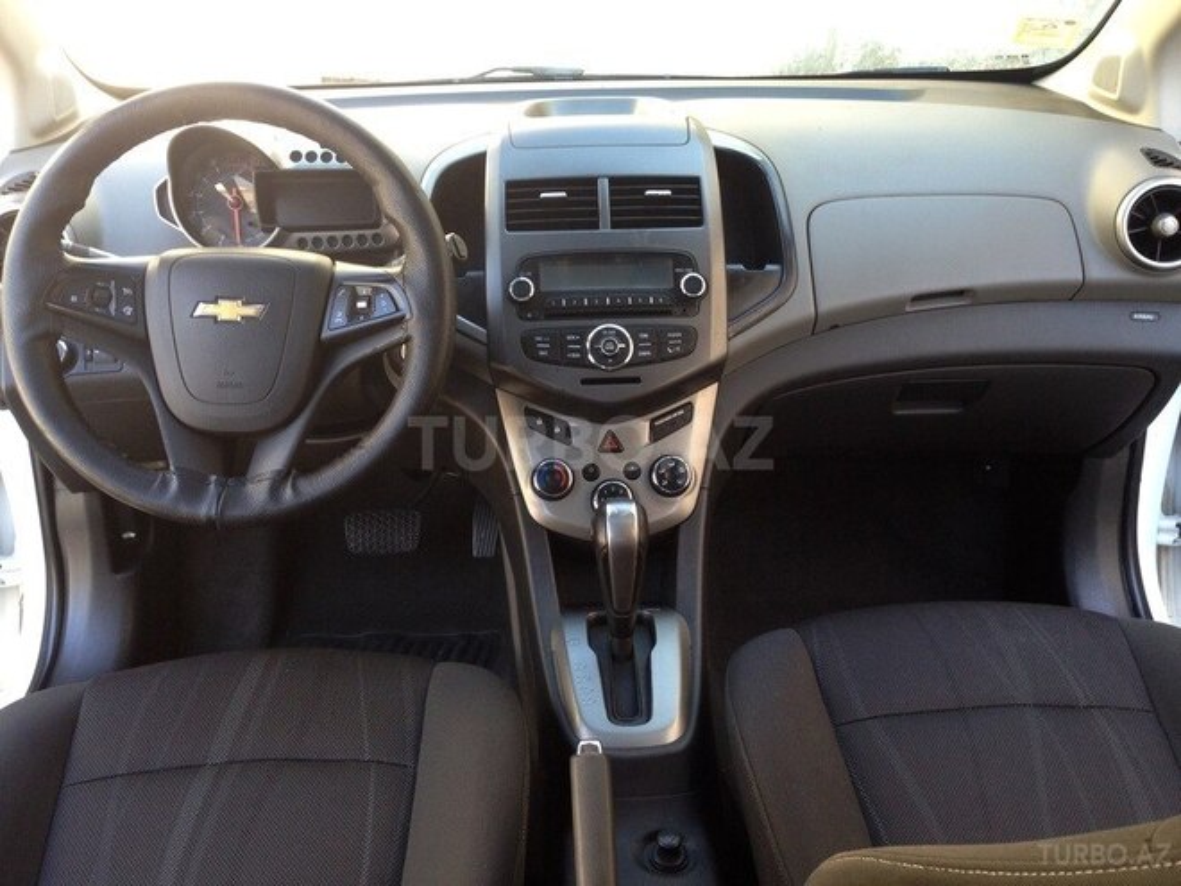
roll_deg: -5.3
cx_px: 590
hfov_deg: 55.4
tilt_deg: -23.9
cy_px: 443
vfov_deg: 42.9
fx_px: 1126
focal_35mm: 33
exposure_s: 1/40
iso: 50
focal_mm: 4.12
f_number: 2.4
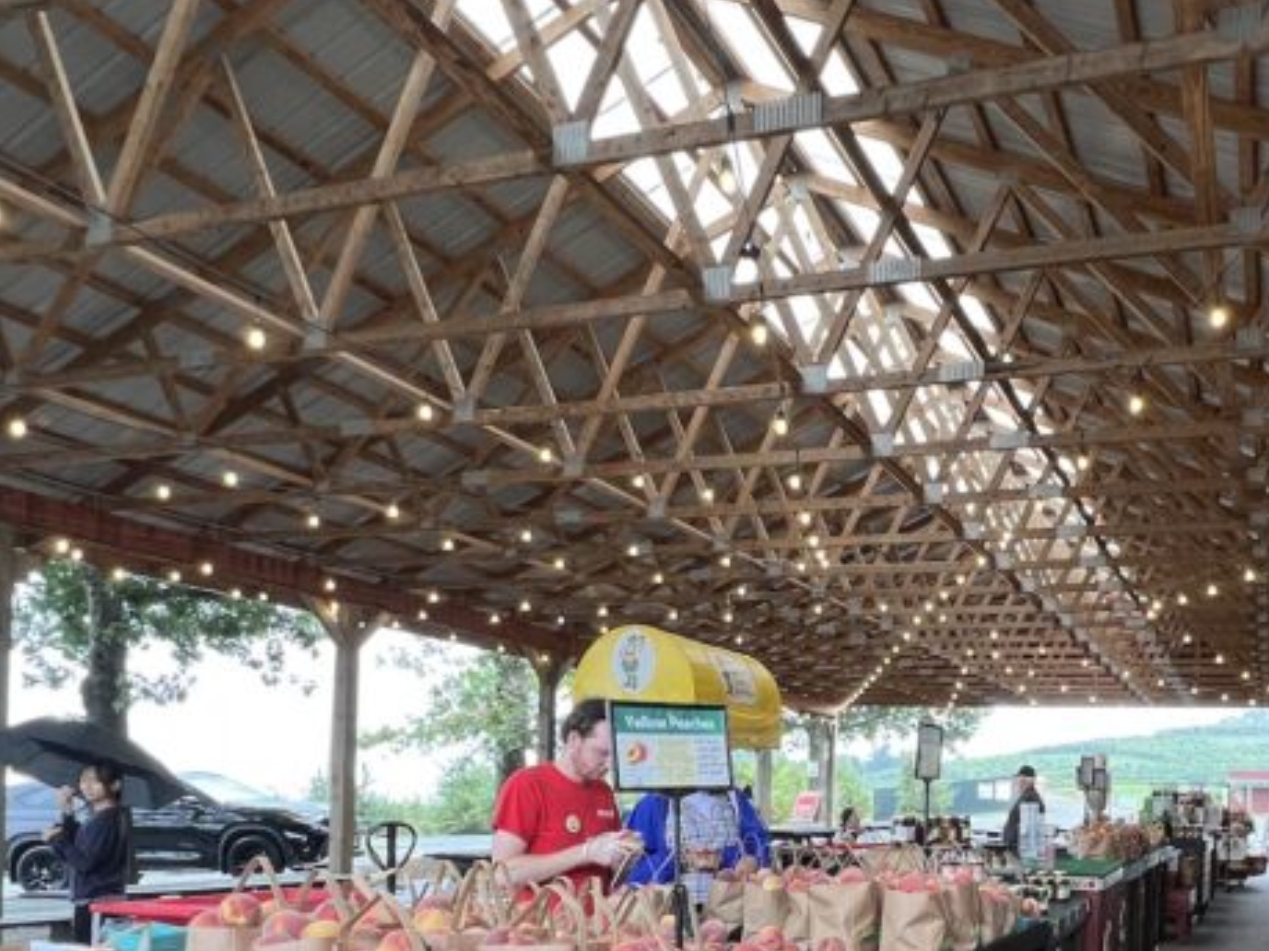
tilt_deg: +0.6
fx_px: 1063
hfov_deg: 59.7
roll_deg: -1.8
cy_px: 804
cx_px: 885
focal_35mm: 29
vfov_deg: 45.0
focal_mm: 1.57
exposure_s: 1/120
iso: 80
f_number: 1.8
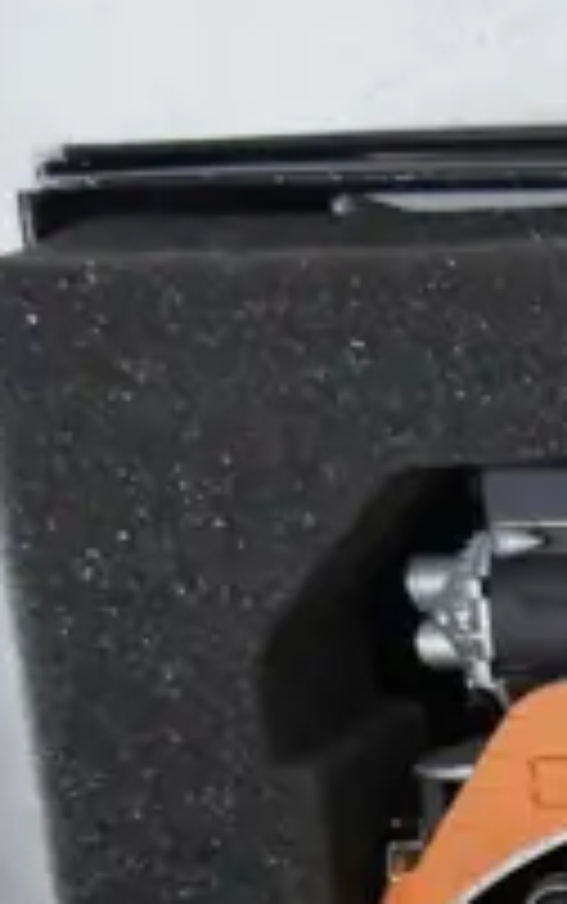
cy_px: 1181
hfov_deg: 6.6
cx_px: 2200
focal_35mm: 162
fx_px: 3997
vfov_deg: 12.5
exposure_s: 1/60
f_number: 3.6
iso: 1600
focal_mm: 15
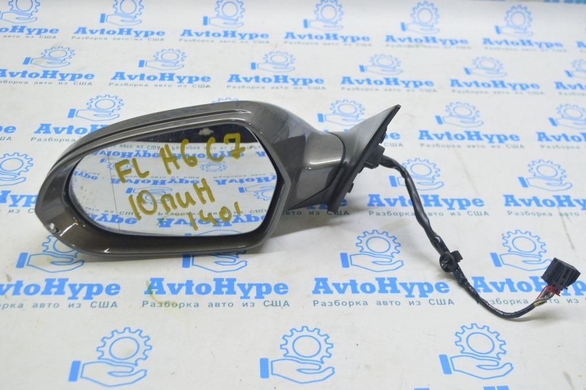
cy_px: 195
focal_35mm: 44
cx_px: 293
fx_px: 707
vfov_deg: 30.8
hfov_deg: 45.0
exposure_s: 1/20
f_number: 5.6
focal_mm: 29
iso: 400
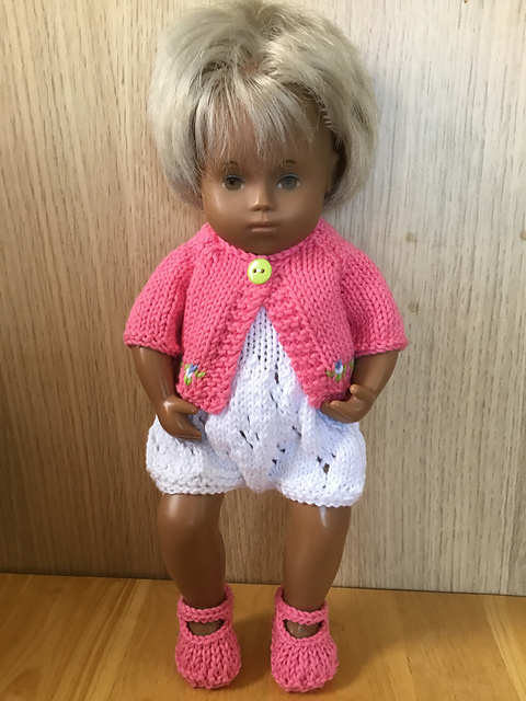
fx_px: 628
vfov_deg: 58.4
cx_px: 263
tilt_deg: -16.8
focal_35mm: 31
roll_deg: -0.5
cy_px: 350
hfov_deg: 45.4
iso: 100
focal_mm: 3.3
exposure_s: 1/33
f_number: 2.4
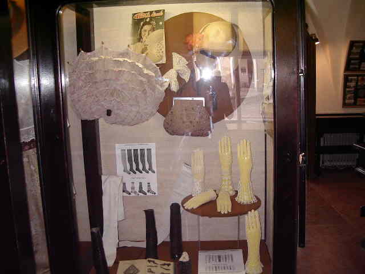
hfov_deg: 49.0
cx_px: 182
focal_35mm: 38
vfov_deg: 37.7
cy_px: 137
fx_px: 401
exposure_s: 1/60
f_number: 2.6
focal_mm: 5.8
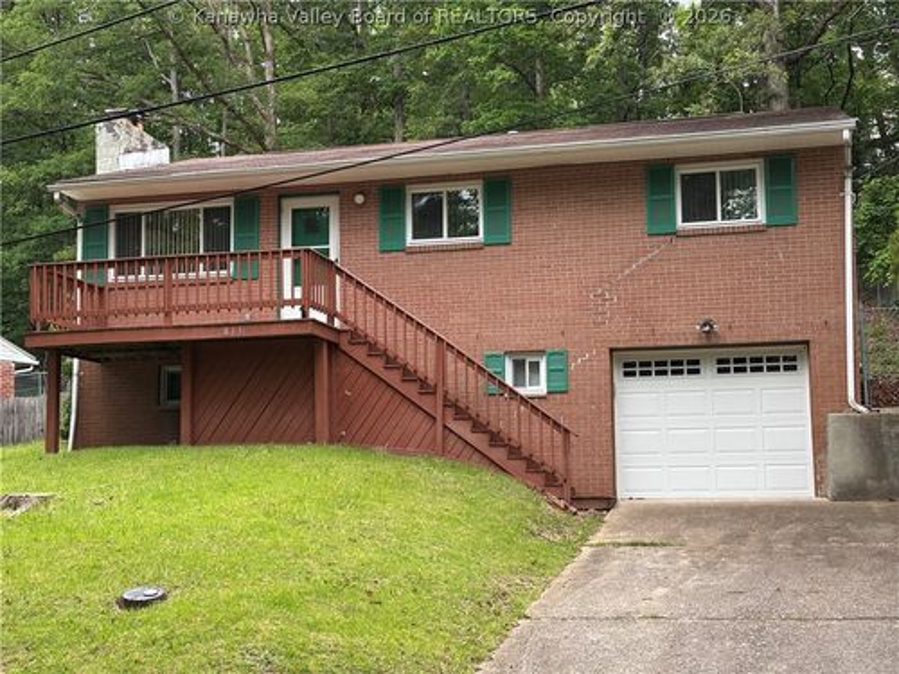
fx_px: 1350
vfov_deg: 28.0
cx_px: 450
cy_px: 337
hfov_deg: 36.8
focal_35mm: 52
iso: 50
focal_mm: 5.96
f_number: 1.6
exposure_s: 1/165
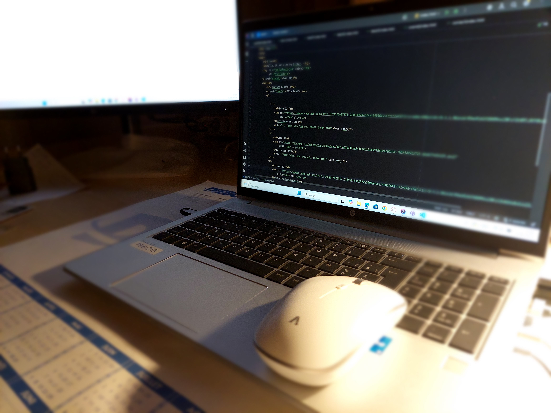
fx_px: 398
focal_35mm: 25
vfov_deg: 54.9
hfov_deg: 69.4
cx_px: 276
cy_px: 206
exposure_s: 1/50
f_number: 1.8
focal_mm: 5.23
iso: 250
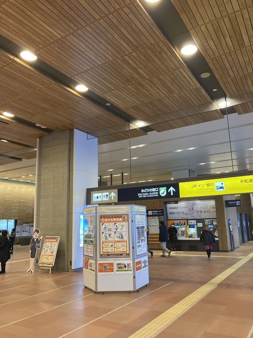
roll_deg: +1.1
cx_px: 126
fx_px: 273
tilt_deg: +13.0
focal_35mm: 28
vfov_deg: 63.4
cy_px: 169
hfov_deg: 49.7
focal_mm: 3.99
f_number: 1.8
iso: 160
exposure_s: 1/50
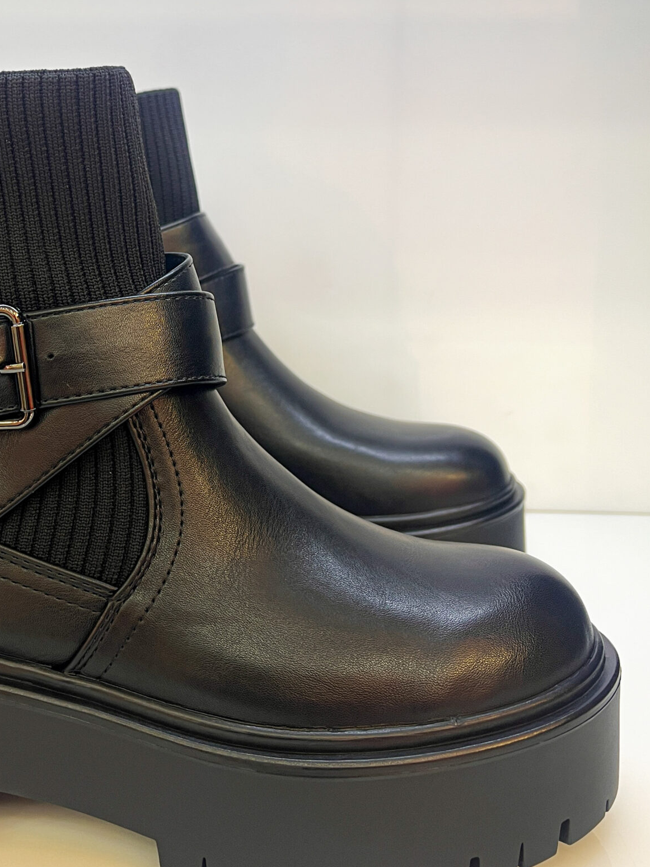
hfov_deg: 33.0
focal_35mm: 43
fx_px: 1077
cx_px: 163
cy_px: 268
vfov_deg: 43.1
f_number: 1.6
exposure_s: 1/50
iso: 64
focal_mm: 5.1
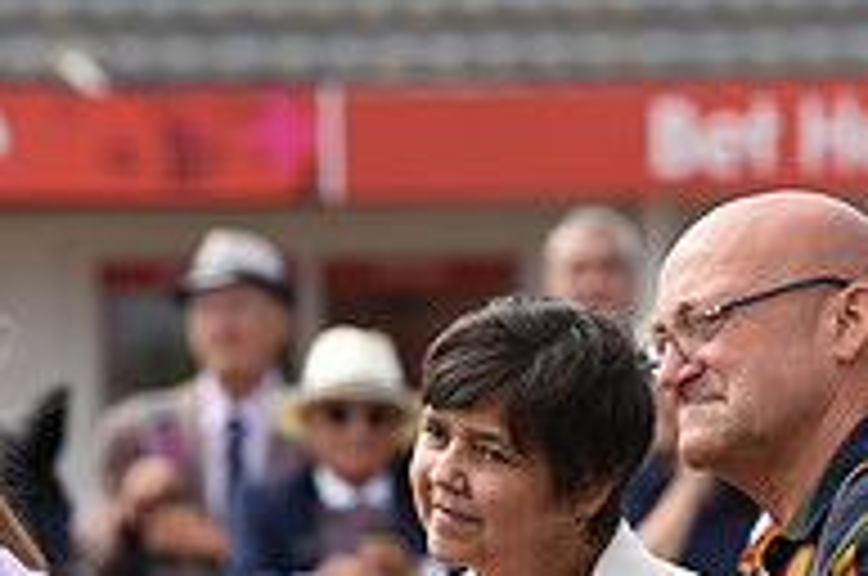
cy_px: 950
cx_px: 598
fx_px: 11241
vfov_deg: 2.9
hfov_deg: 4.4
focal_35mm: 467
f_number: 5.6
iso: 400
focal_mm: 200
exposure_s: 1/1250
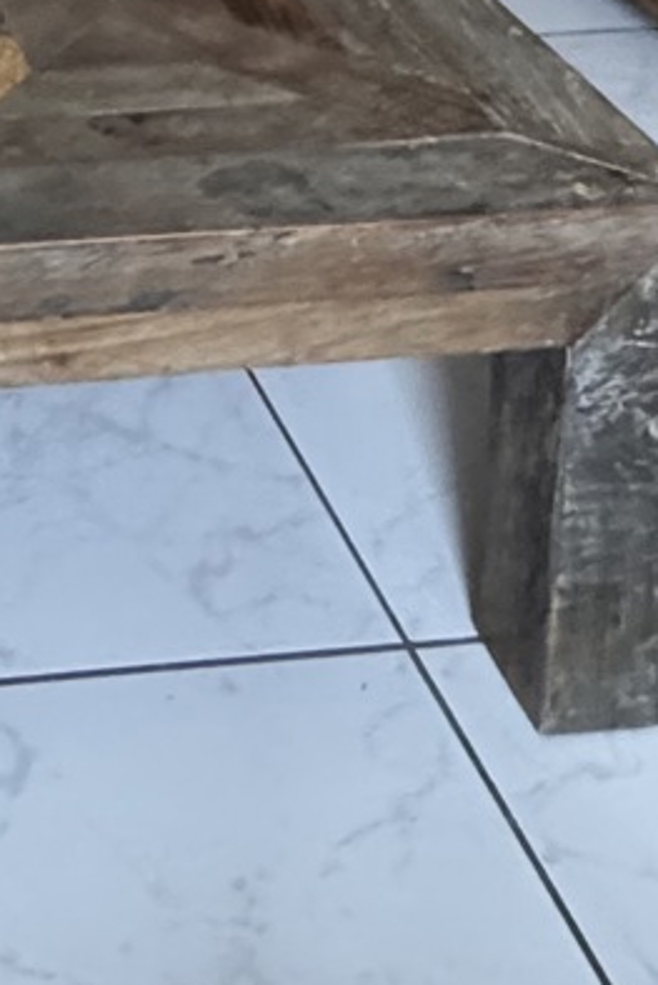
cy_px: -638
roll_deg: -0.2
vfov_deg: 21.7
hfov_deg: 17.6
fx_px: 1945
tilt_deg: -6.7
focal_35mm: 71
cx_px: -263
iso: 1000
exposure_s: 1/50
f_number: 2.2
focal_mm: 2.22
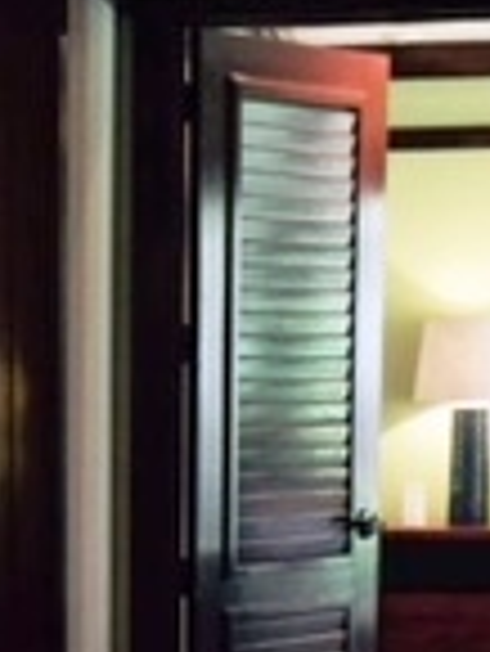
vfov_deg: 15.1
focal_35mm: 128
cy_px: 683
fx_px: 2412
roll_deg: -1.1
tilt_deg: -7.2
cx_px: -9
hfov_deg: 11.5
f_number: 2.2
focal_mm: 4.15
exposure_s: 1/15
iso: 100
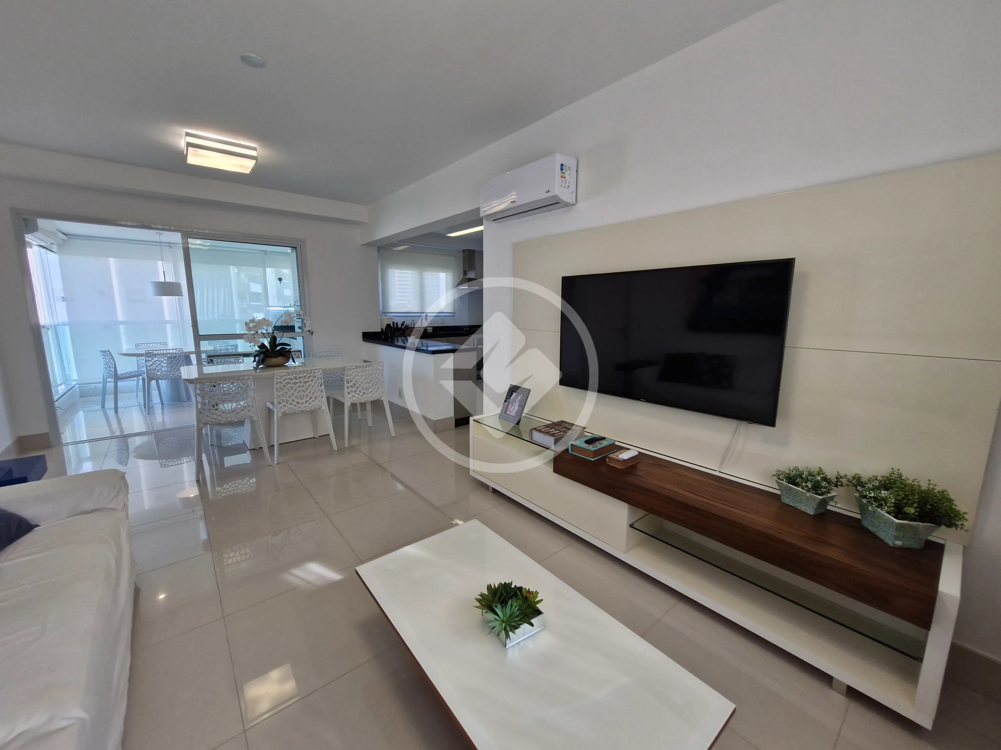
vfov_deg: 89.9
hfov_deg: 106.2
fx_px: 376
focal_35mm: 13
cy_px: 375
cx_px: 500
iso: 80
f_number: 2.2
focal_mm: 1.74
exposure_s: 1/120
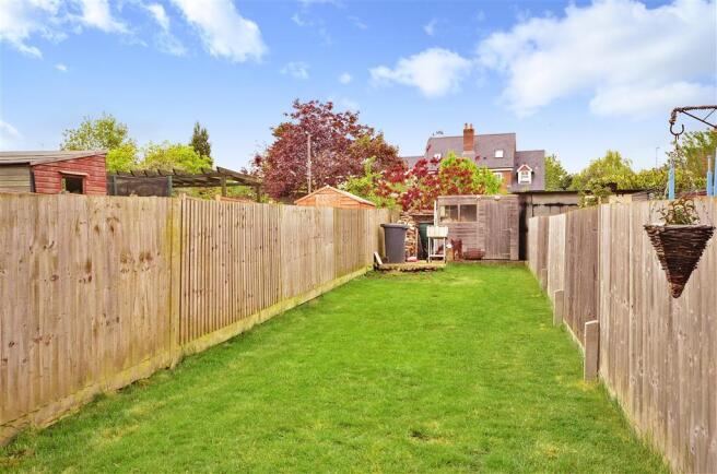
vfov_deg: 43.4
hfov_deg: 62.0
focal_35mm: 30
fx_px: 596
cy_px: 237
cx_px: 358
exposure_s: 1/50
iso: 200
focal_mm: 20
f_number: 9
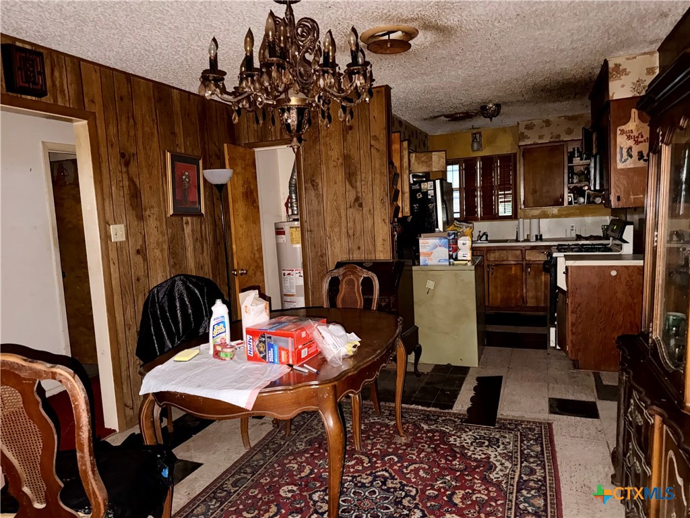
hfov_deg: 71.6
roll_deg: +2.7
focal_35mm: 24
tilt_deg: -6.6
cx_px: 345
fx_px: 478
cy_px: 259
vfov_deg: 56.8
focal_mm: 6.76
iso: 640
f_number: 1.78
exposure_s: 1/4
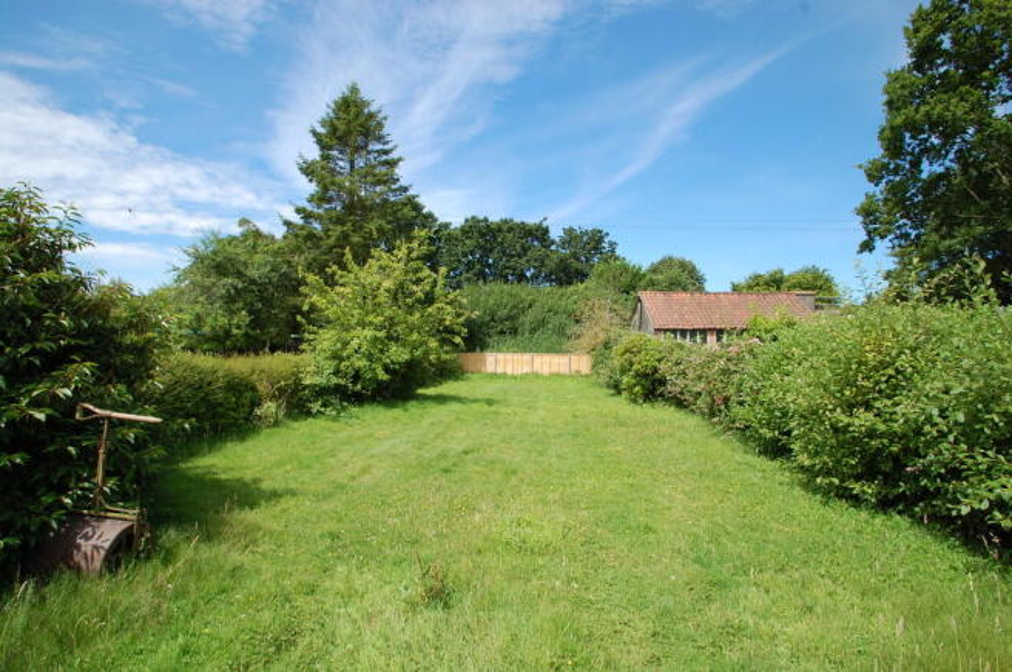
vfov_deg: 67.3
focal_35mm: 18
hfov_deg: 90.1
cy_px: 336
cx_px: 506
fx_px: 505
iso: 200
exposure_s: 1/320
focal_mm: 12
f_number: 9
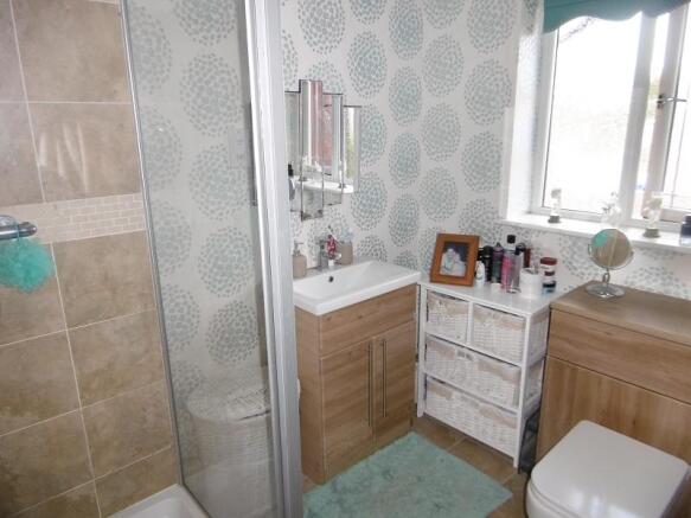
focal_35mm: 24
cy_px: 259
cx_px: 346
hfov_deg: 71.6
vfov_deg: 56.8
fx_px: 479
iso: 200
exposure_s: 1/60
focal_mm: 4.3
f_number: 3.1
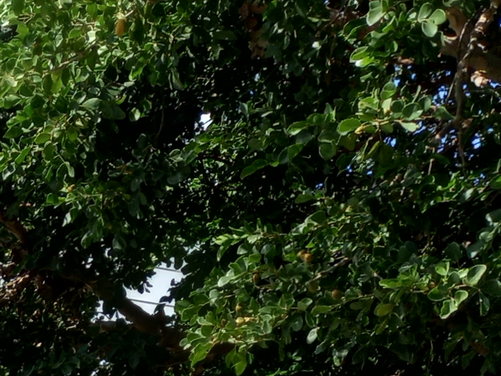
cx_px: -518
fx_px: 1722
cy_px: 810
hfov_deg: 13.9
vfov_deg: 11.0
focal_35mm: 119
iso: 25
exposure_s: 1/860
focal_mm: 4.6
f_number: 2
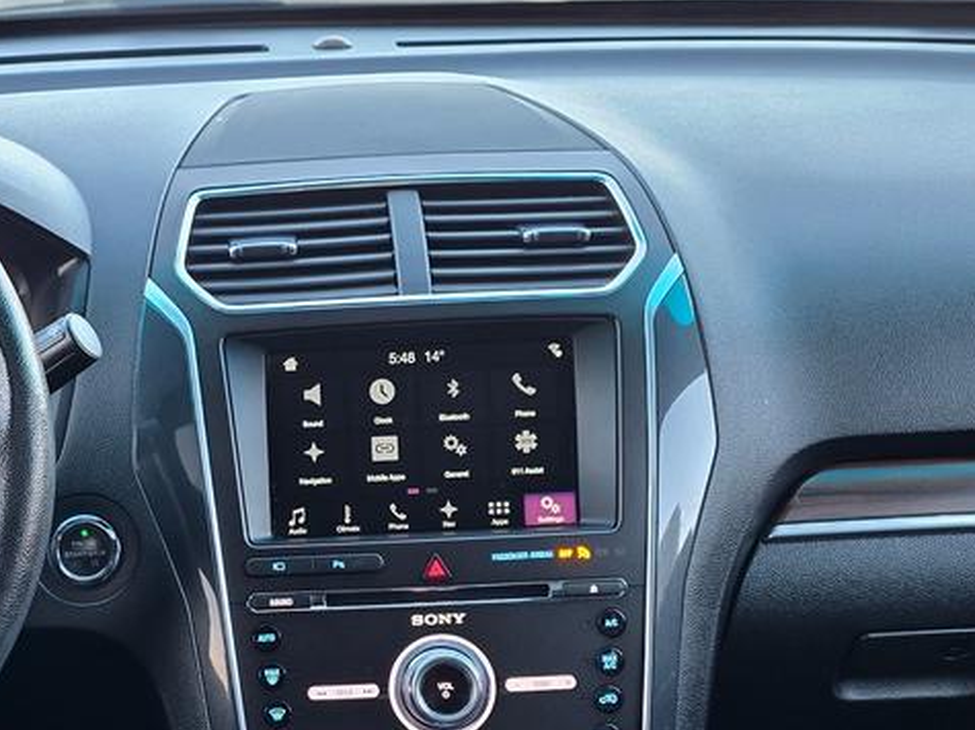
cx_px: 211
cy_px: 568
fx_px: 1746
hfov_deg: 30.5
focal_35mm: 62
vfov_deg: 23.3
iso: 80
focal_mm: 6.25
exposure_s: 1/57
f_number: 1.7
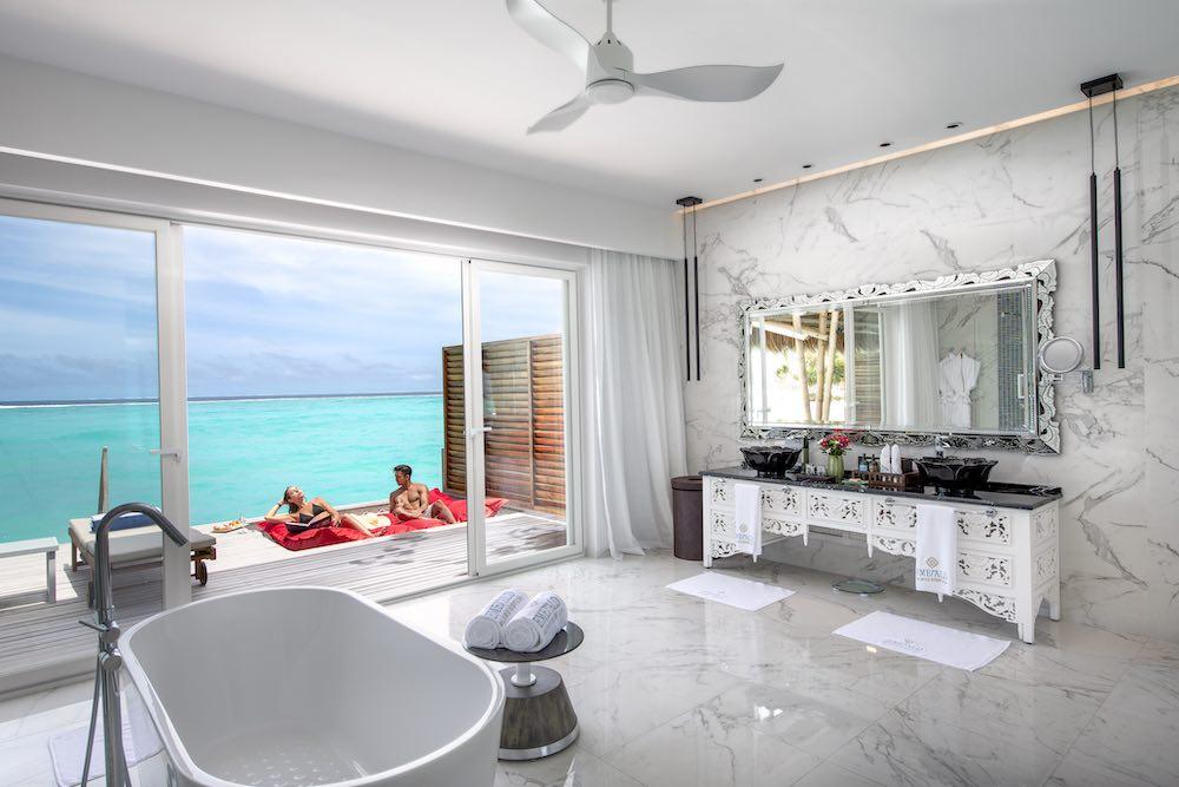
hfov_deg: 81.2
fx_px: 688
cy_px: 394
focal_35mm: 21
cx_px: 590
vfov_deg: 59.5
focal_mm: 21
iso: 100
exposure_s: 1/50
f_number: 8
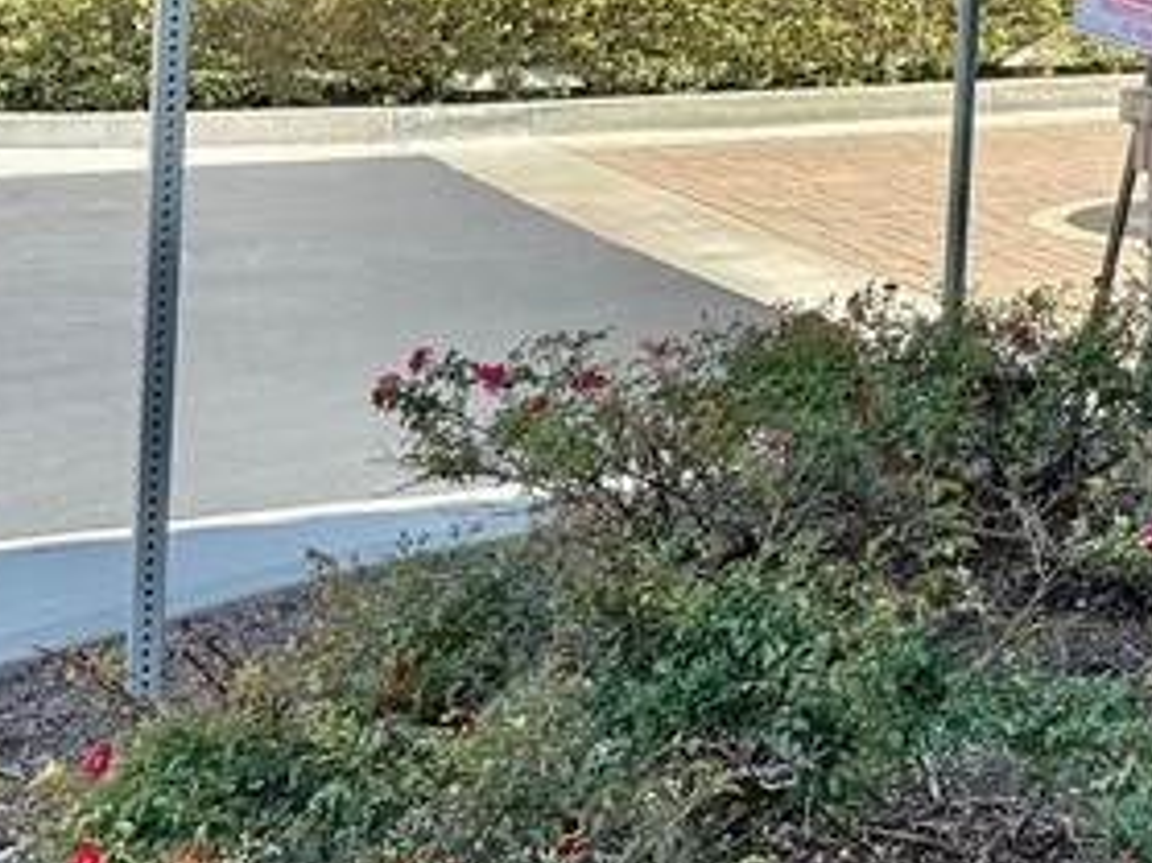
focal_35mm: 88
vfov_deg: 15.7
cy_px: -363
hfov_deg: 20.3
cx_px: 1519
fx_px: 2927
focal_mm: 6.76
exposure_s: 1/2110
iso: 80
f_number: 1.78
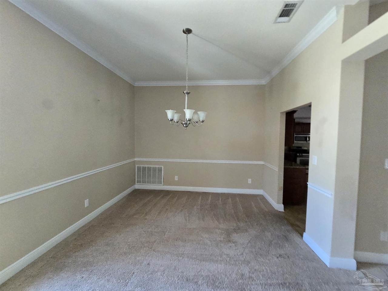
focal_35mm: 13
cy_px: 146
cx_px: 194
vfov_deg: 89.9
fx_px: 146
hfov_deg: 106.2
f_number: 2.2
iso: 500
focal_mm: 2.2
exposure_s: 1/60
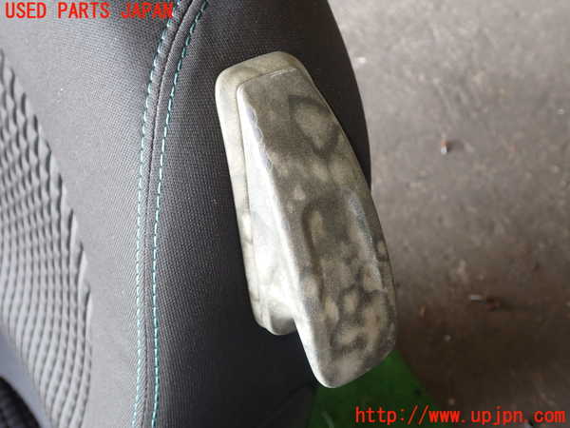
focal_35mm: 32
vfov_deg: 44.2
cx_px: 285
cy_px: 214
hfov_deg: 56.8
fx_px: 527
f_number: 2.4
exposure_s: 1/60
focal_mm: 5.79
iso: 200
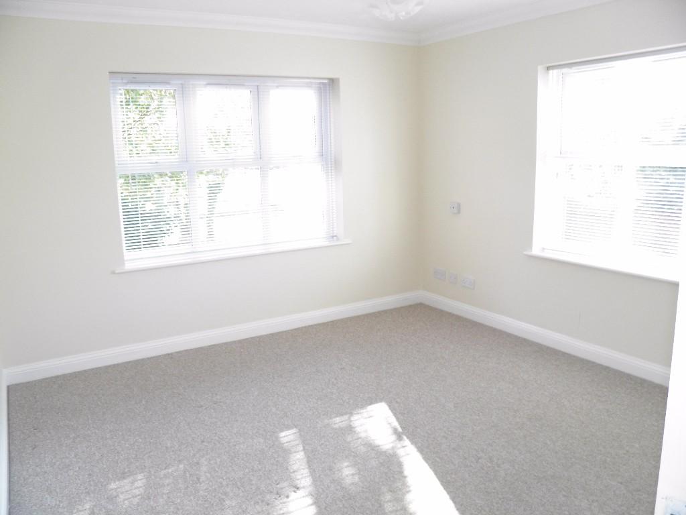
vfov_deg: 49.7
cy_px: 258
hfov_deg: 63.4
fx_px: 555
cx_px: 343
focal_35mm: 28
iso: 100
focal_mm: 4.9
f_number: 2.8
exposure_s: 1/30
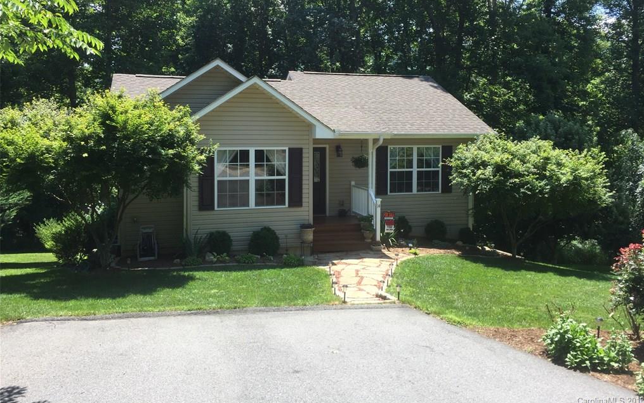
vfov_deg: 40.5
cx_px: 324
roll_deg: -0.4
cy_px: 162
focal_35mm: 31
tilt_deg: -3.4
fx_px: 544
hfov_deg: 61.2
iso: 32
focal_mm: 4.15
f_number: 2.2
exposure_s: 1/860
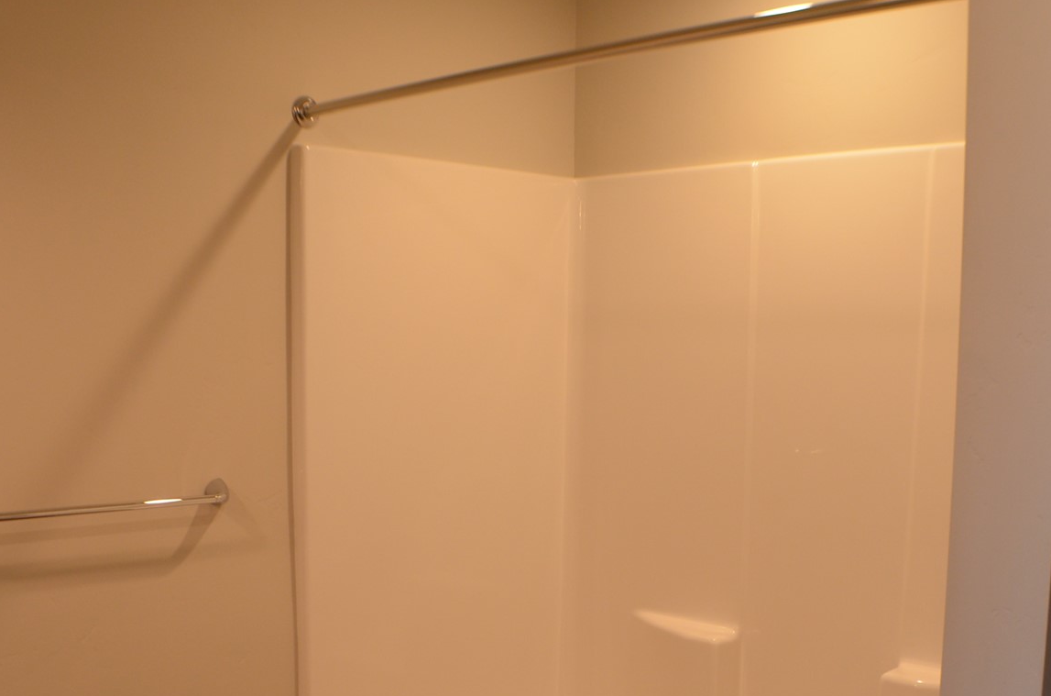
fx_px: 1660
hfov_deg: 35.1
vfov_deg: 23.4
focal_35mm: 57
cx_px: 496
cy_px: 541
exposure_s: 1/60
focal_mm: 20
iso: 400
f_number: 4
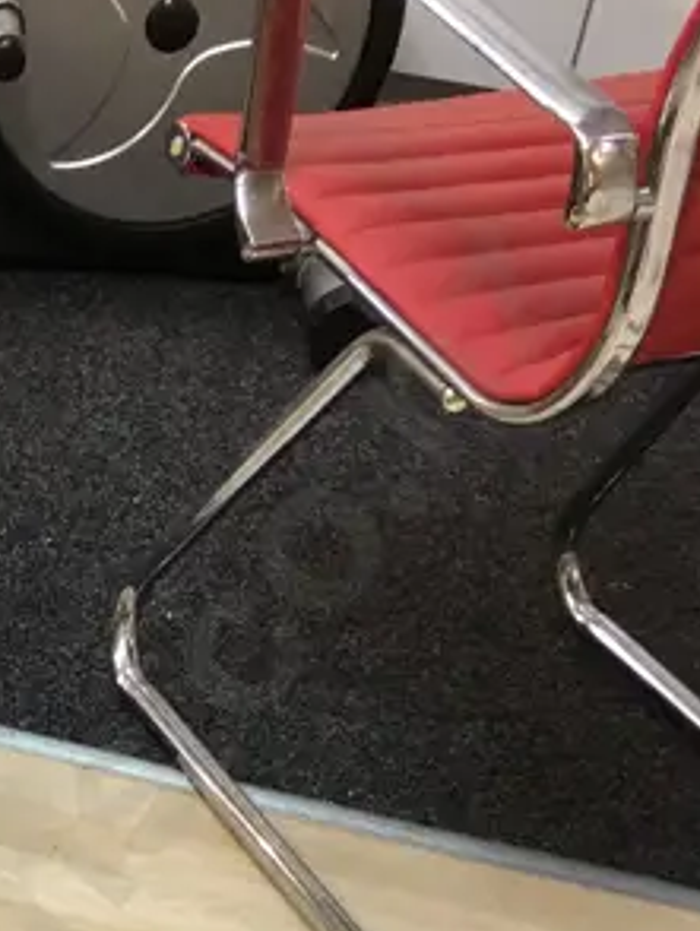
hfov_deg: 13.6
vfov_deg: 16.8
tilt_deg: -46.0
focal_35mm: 101
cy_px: 1555
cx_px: -437
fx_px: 2719
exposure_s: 1/17
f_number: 2.2
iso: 50
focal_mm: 4.15
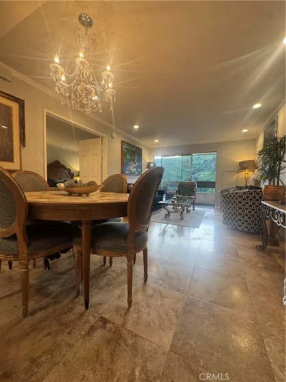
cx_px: 143
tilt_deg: -3.5
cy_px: 191
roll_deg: -0.7
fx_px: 154
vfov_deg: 102.1
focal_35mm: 14
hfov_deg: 85.7
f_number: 2.2
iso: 160
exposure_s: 1/120
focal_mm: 2.22
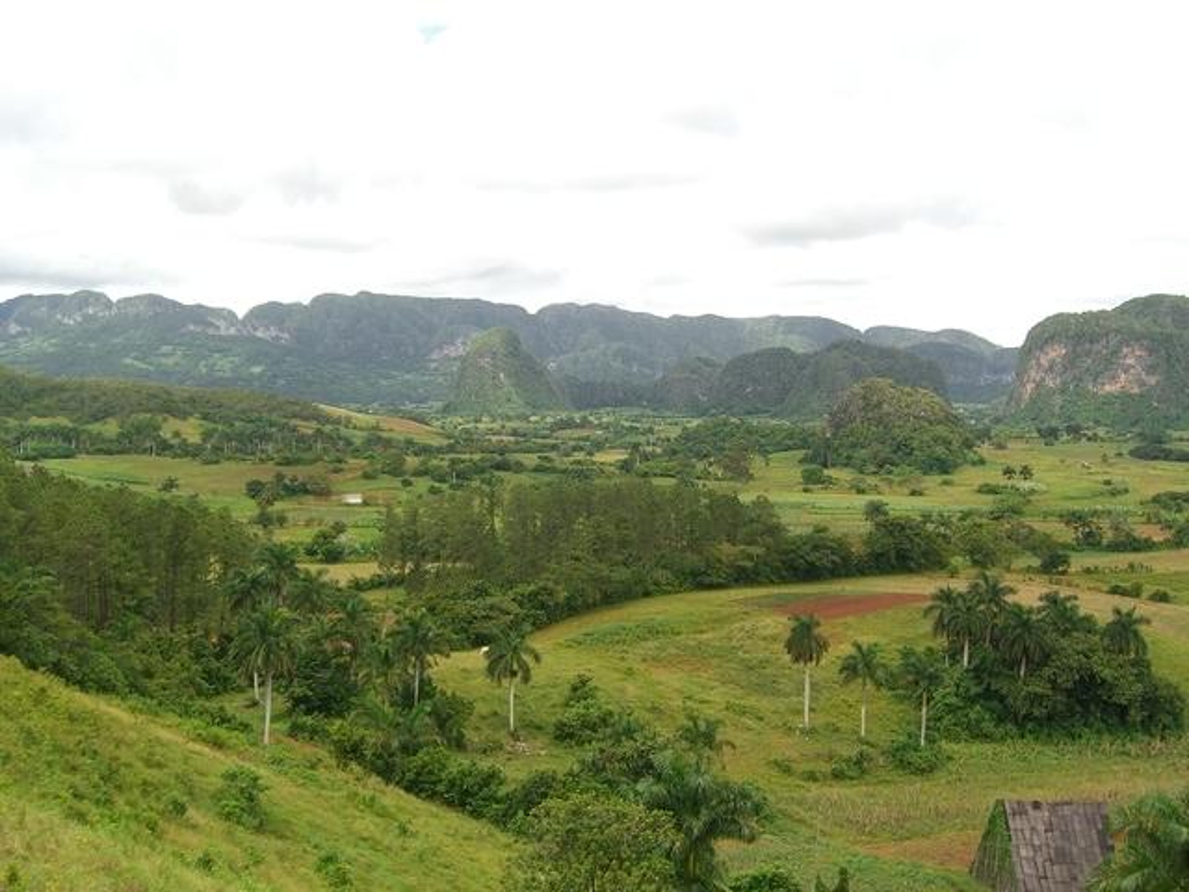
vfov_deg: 37.7
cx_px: 594
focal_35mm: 38
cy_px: 446
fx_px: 1305
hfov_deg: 49.0
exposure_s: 1/400
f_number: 4
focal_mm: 7.9
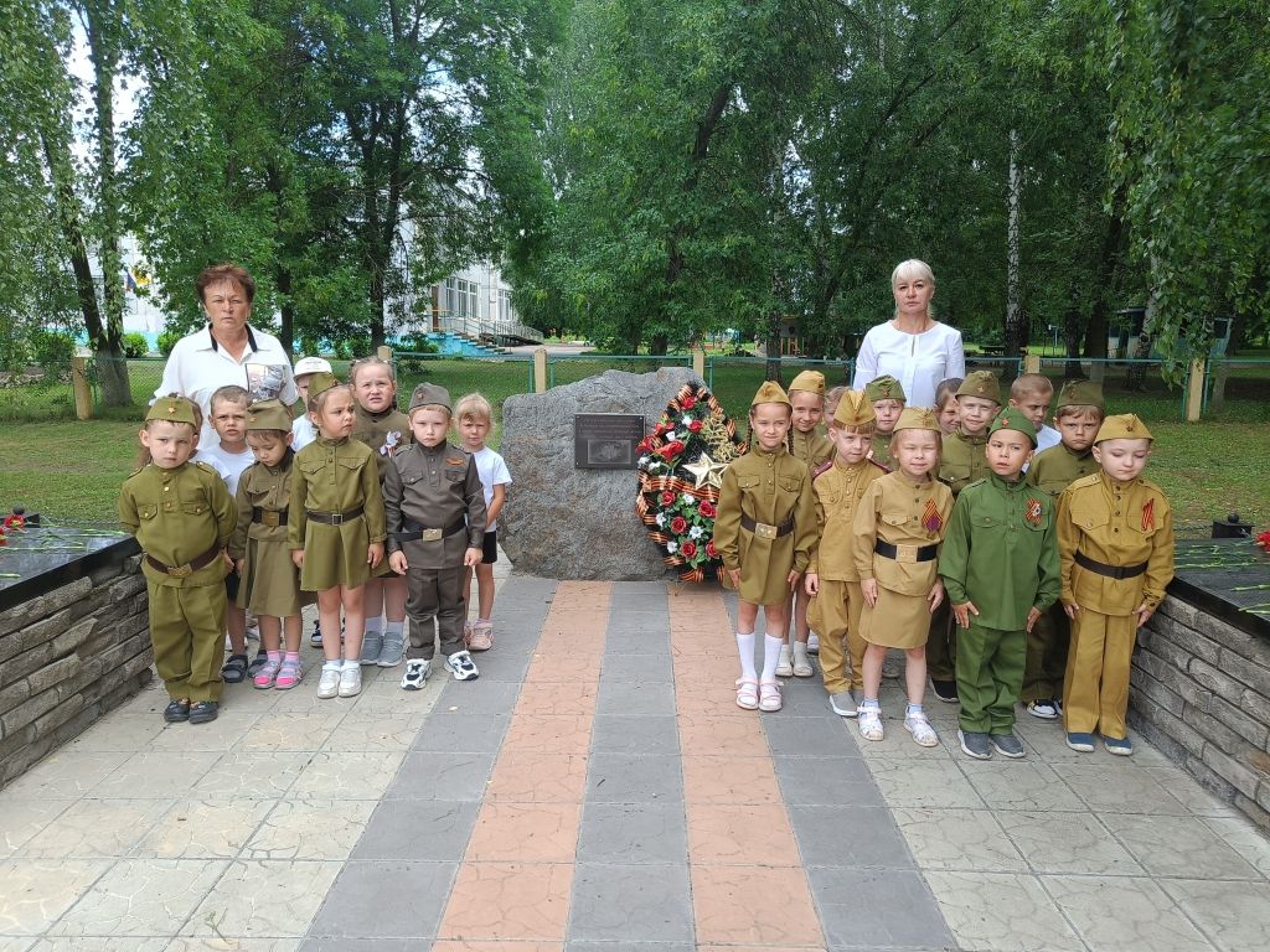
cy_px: 476
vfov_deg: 56.8
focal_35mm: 24
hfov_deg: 71.6
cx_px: 635
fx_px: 881
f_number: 1.8
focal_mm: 5.59
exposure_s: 1/237
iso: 50
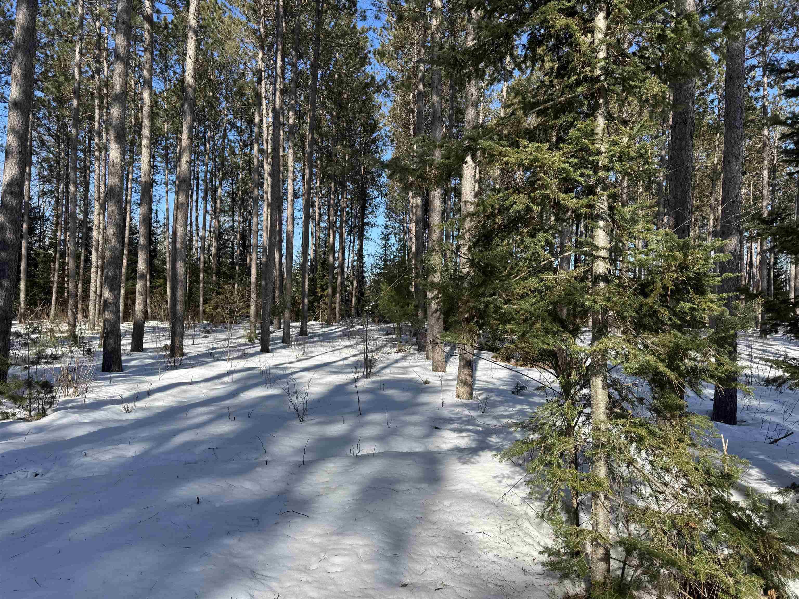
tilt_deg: +1.2
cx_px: 400
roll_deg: -0.9
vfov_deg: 56.8
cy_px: 300
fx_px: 554
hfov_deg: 71.6
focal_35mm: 24
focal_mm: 6.76
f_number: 1.78
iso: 80
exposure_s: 1/2710
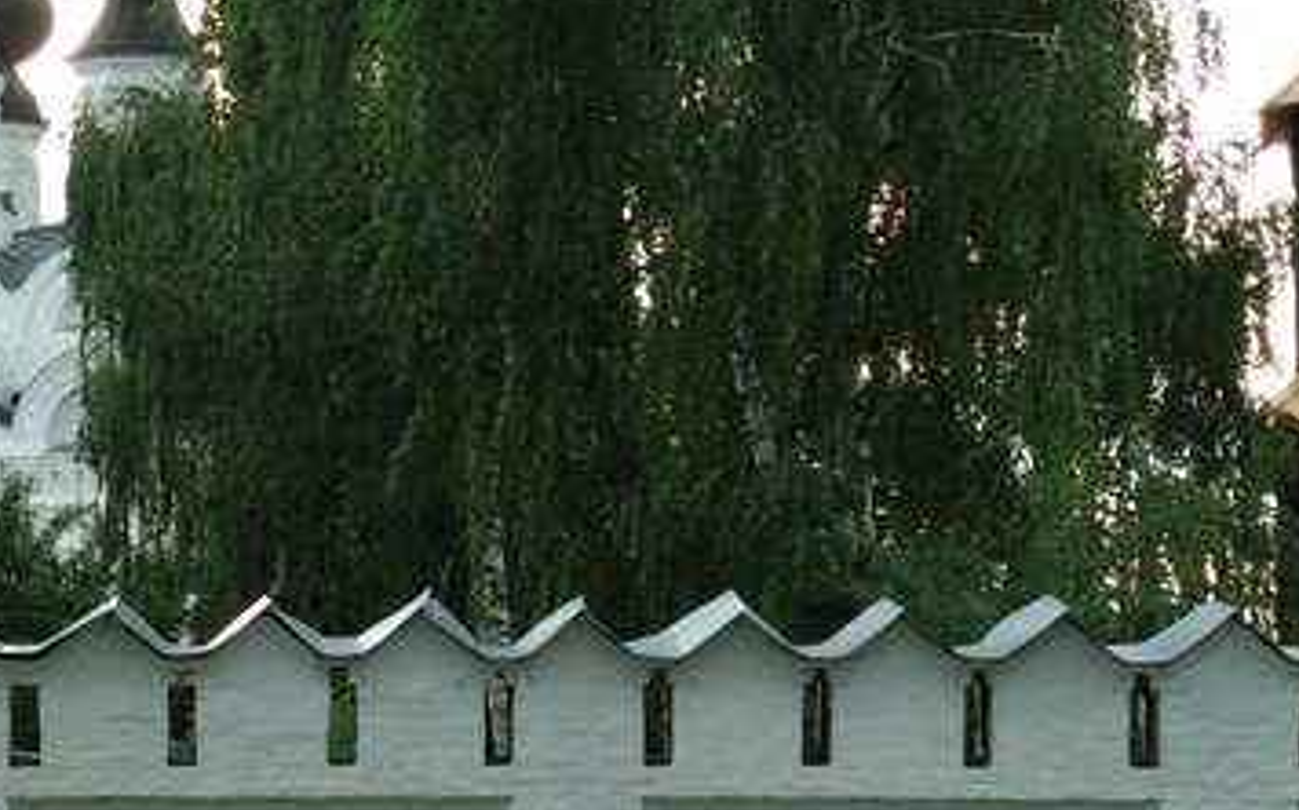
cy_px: 664
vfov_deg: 10.5
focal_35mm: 124
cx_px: -84
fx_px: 4387
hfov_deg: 16.4
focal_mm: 5.99
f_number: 2.6
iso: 200
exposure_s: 1/100
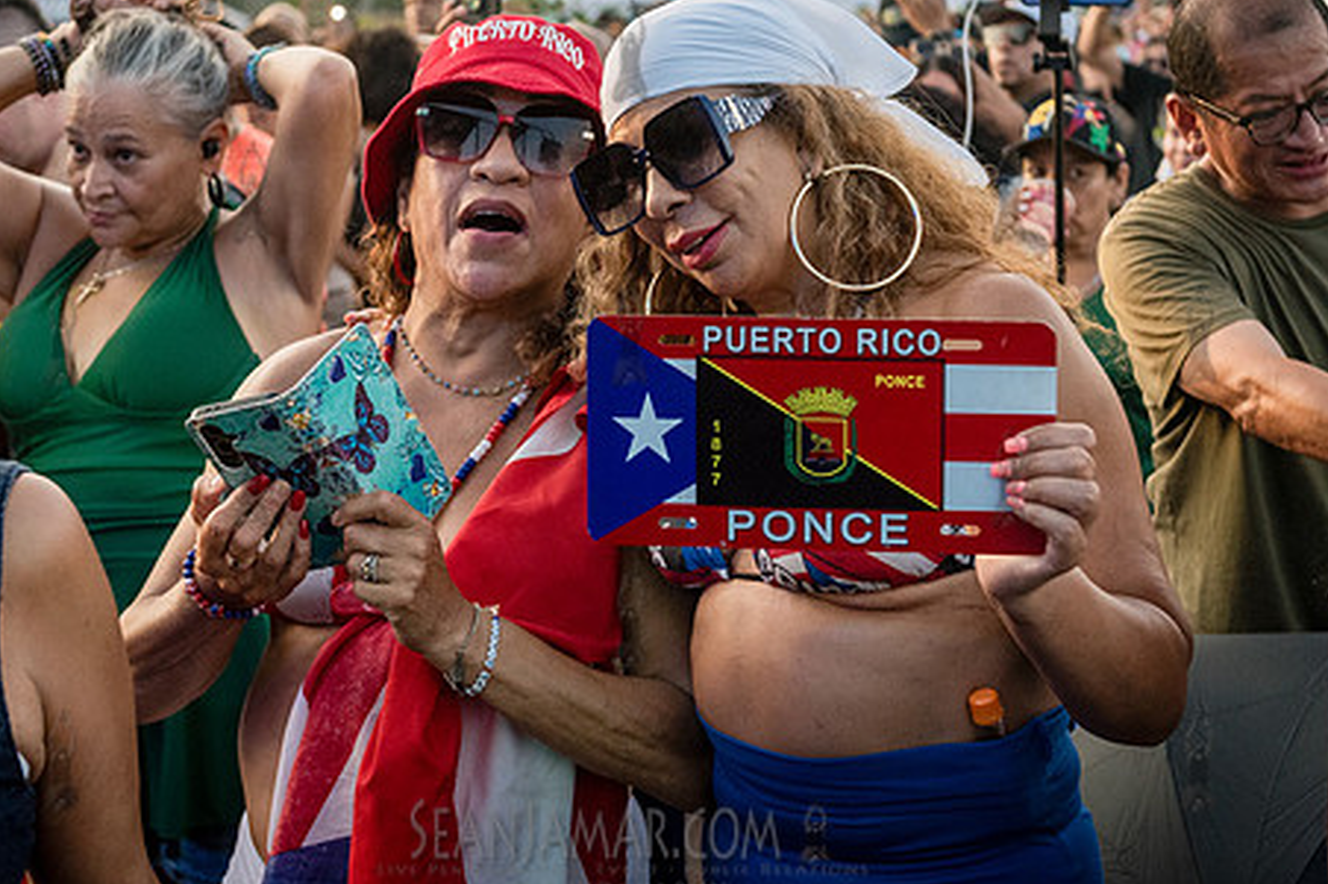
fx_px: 3024
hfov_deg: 24.8
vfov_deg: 16.6
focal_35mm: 82
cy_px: 252
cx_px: 668
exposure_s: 1/1250
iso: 2000
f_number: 4
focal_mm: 55
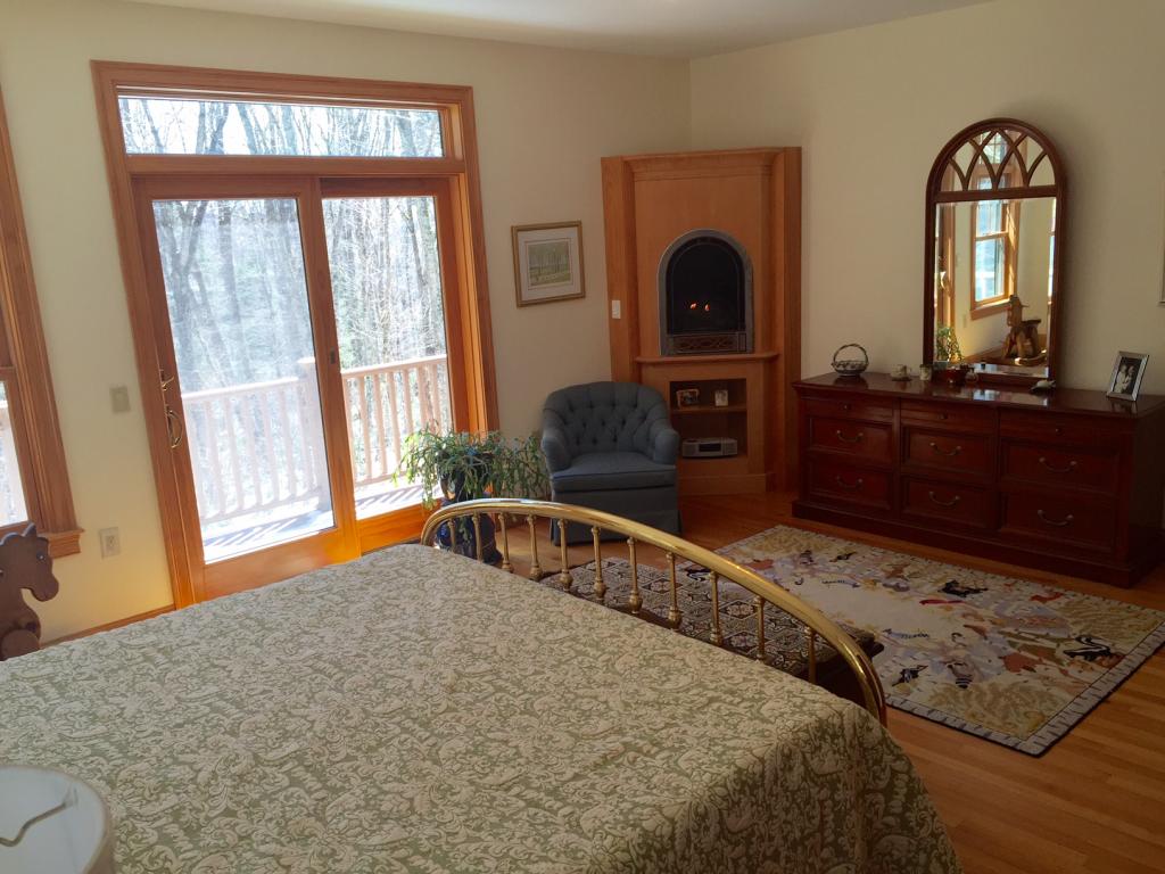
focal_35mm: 29
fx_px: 976
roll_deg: +3.1
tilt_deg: -13.3
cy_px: 437
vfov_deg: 48.2
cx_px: 582
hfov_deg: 61.7
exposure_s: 1/120
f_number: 2.2
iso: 40
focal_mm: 4.15
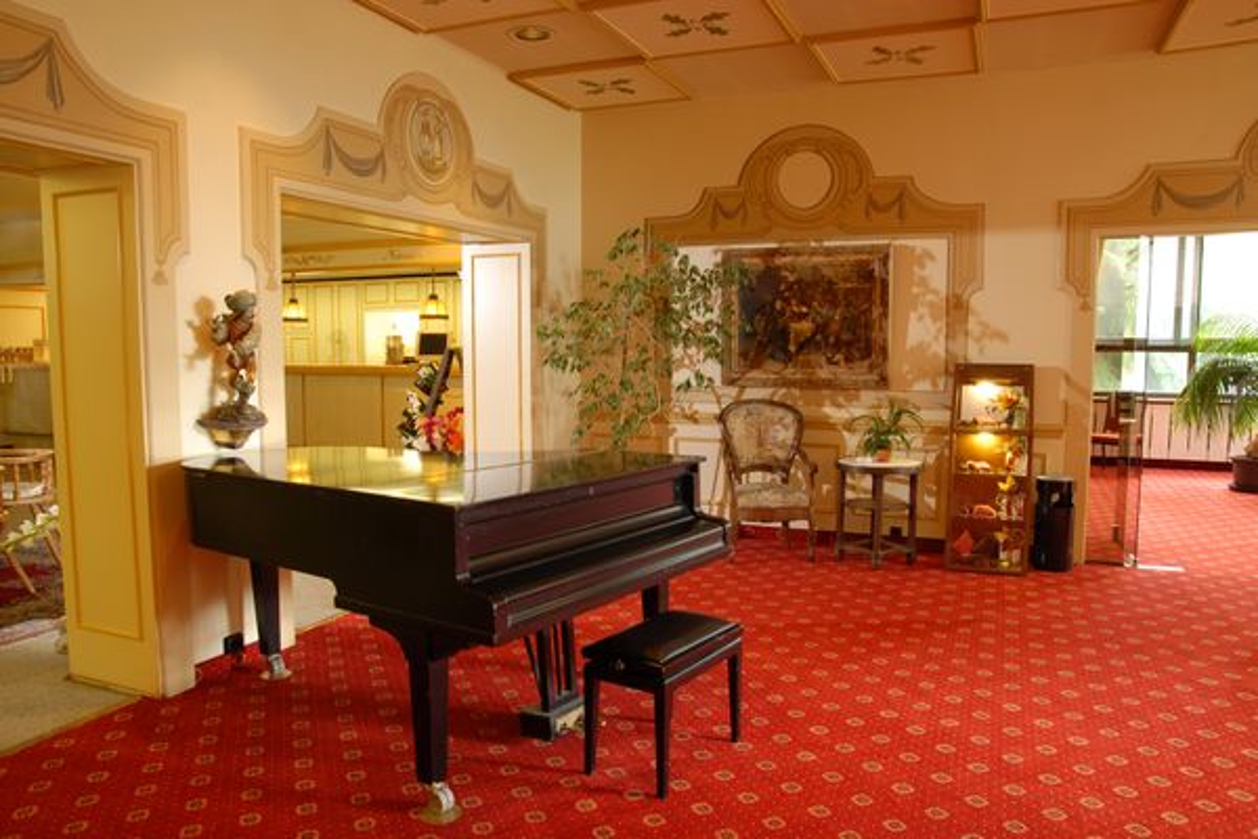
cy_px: 420
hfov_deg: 70.4
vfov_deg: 50.4
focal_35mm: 26
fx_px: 891
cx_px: 629
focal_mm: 17
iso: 100
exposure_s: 1/2
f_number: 8
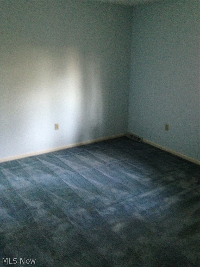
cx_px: 100
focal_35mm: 33
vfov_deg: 55.4
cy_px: 134
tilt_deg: -17.2
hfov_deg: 42.9
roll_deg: -1.3
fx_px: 254
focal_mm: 4.12
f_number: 2.4
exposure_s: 1/15
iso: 400
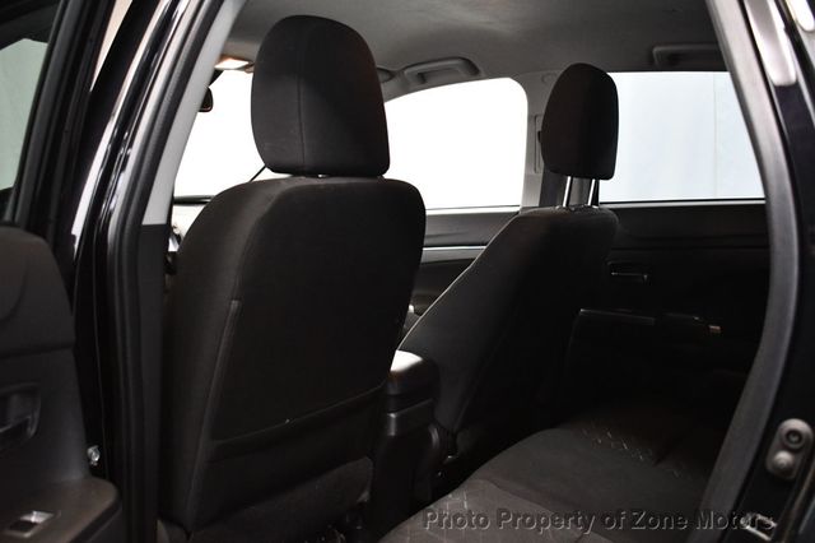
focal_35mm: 36
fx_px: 815
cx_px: 408
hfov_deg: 53.2
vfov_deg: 36.8
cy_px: 272
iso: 4000
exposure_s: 1/60
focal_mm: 24
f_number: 3.8
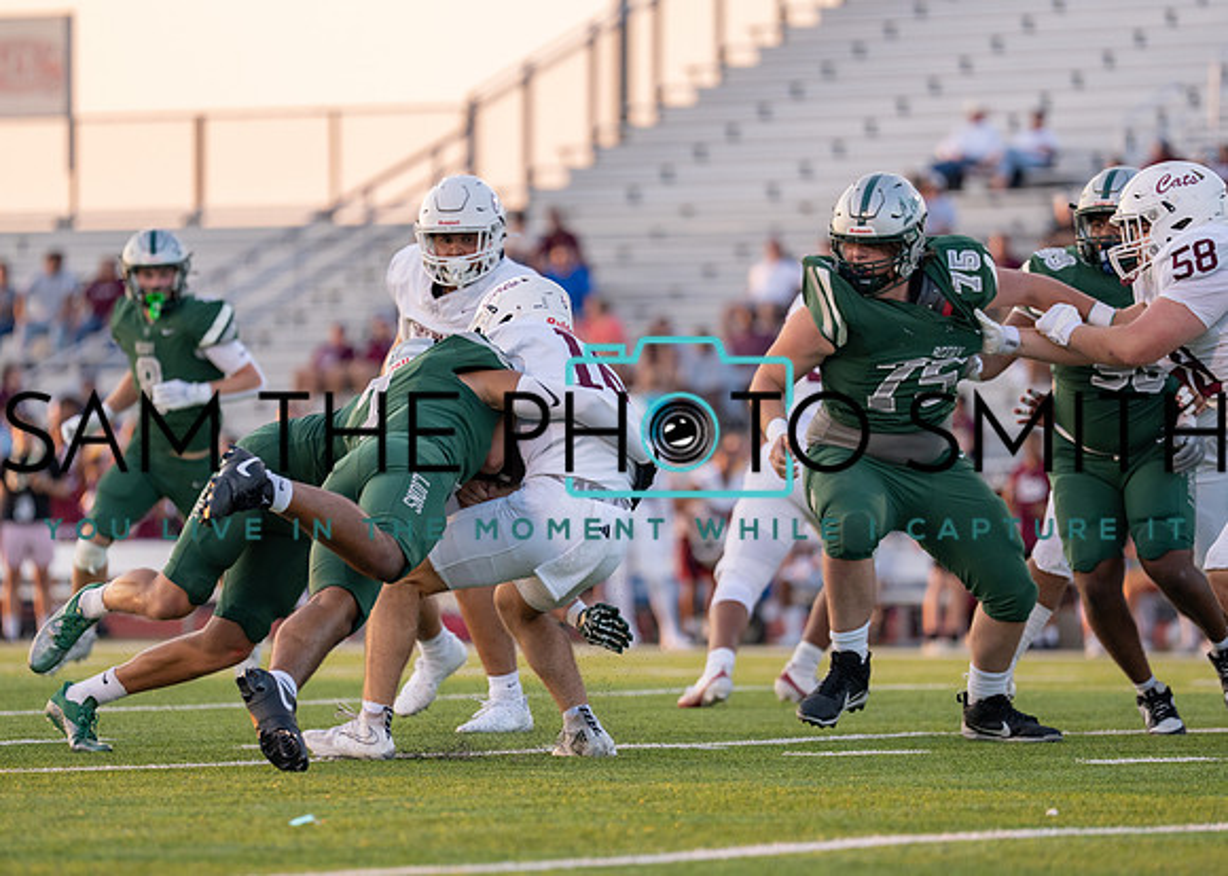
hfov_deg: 7.6
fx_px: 9204
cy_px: 440
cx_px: 585
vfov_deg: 5.5
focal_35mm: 264
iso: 500
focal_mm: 197
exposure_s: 1/1250
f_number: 2.8
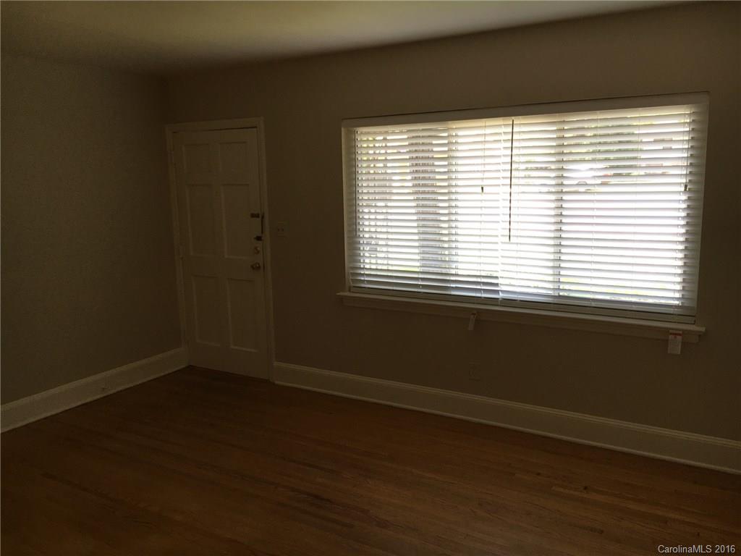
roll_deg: +1.2
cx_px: 370
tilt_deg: -10.0
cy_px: 278
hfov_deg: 61.7
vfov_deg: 48.2
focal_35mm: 29
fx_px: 621
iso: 25
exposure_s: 1/40
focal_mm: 4.15
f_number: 2.2
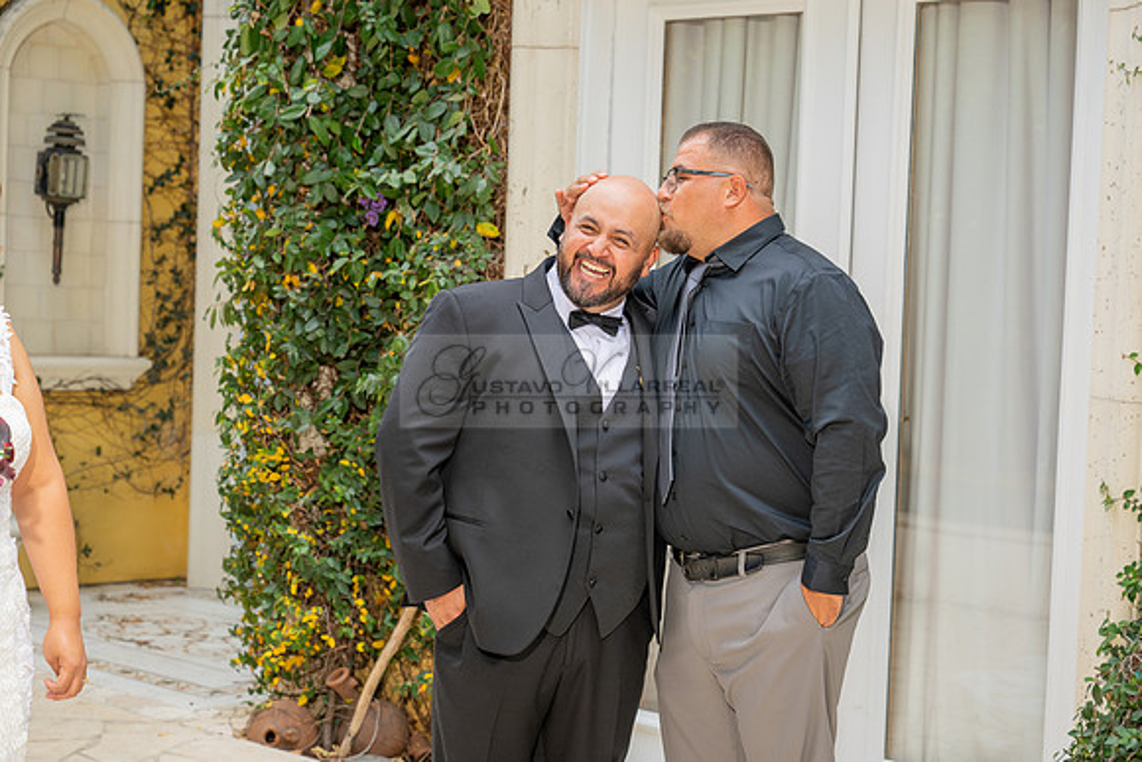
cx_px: 571
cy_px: 381
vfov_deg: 19.5
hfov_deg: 28.8
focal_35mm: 70
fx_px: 2221
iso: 200
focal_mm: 70
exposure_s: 1/200
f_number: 5
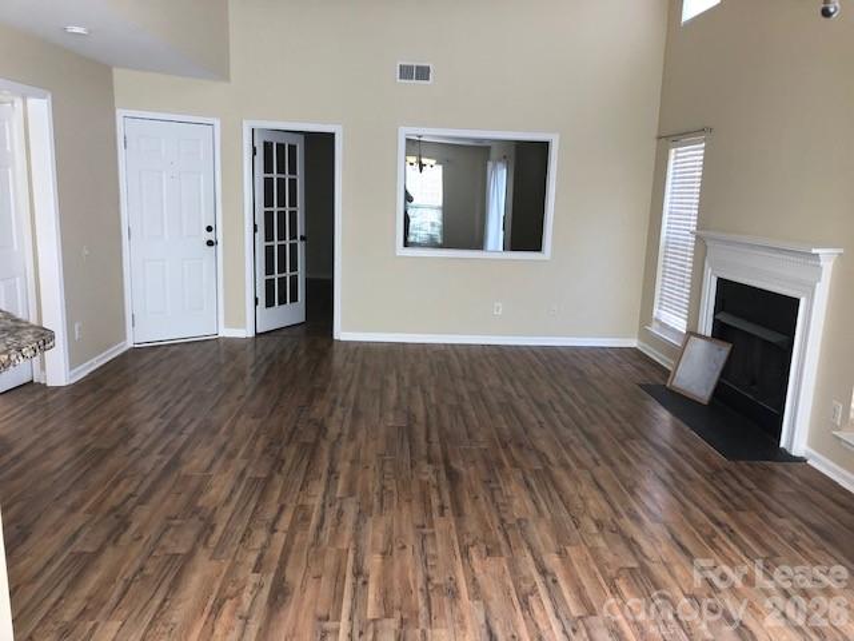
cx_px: 427
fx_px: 691
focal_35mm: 28
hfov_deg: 63.4
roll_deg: -1.3
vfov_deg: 49.7
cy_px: 320
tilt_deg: -11.4
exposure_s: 1/30
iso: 40
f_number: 1.8
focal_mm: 4
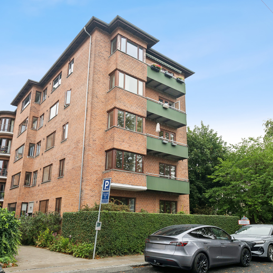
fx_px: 232
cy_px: 135
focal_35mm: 26
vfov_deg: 60.9
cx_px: 89
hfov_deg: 59.4
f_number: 7.1
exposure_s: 1/200
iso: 400
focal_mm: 20
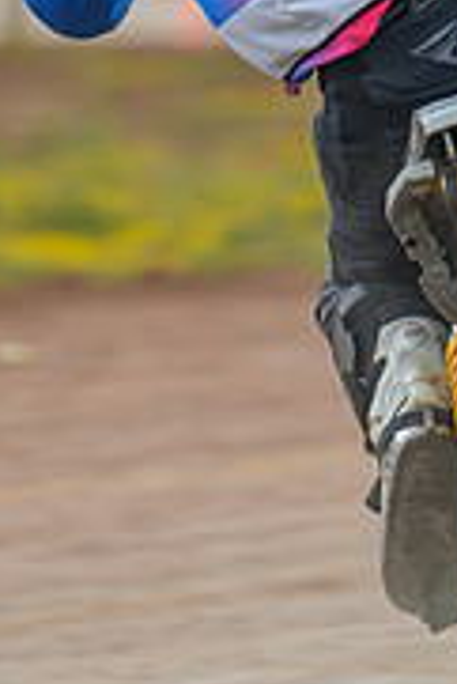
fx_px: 17027
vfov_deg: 2.3
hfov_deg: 1.5
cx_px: 691
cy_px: 144
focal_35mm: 896
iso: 80
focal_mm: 160
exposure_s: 1/320
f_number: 2.8
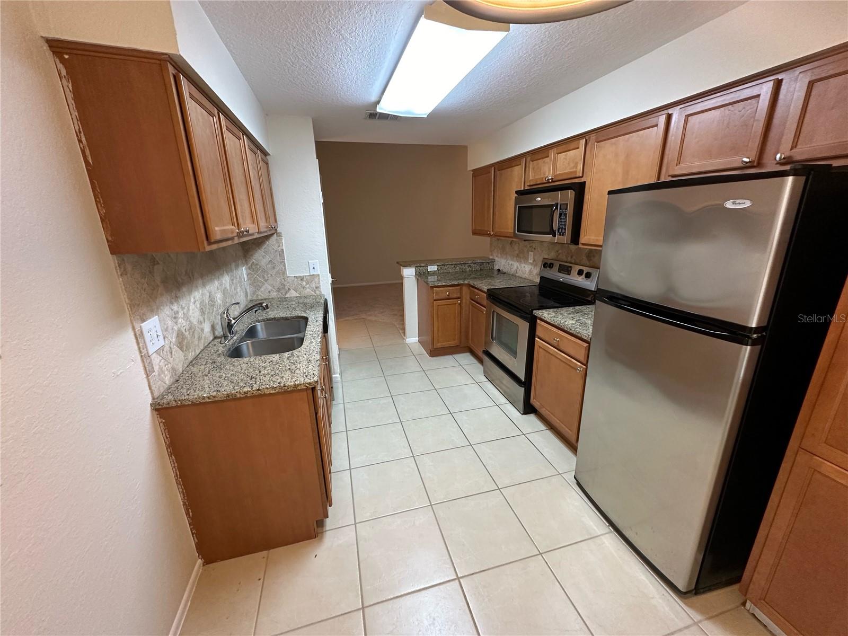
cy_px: 318
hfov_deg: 102.1
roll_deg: +0.7
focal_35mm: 14
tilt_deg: -16.5
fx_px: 343
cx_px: 424
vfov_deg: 85.7
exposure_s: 1/60
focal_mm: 2.22
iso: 250
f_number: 2.2
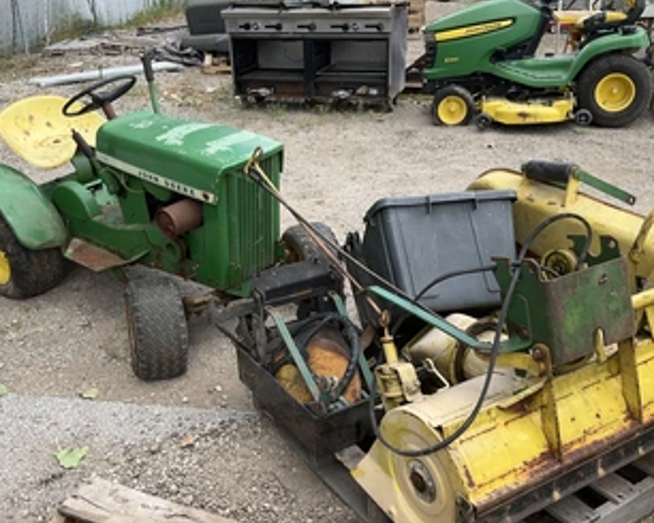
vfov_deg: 40.1
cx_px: 318
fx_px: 716
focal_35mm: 37
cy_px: 273
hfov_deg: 49.1
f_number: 1.8
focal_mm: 3
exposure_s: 1/491
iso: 25
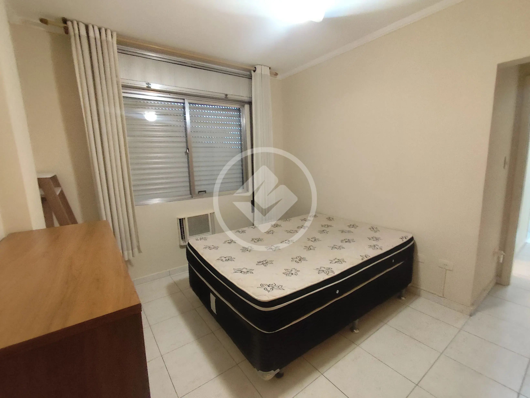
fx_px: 245
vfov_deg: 78.2
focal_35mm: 16
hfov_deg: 94.5
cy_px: 199
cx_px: 265
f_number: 2.2
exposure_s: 1/40
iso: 400
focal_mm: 1.65
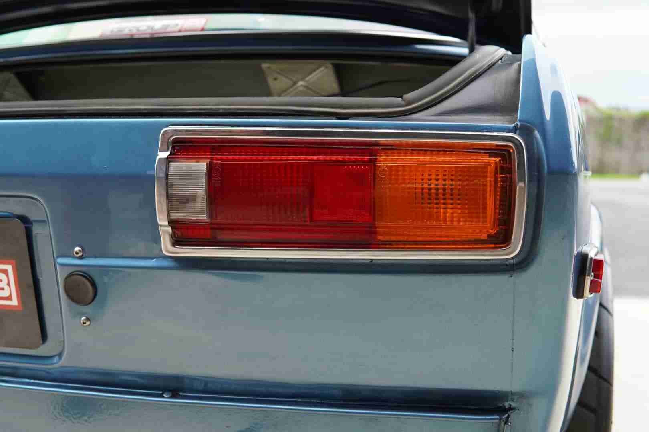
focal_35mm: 45
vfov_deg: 29.9
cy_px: 216
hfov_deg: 43.6
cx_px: 324
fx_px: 811
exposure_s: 1/160
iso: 400
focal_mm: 30
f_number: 4
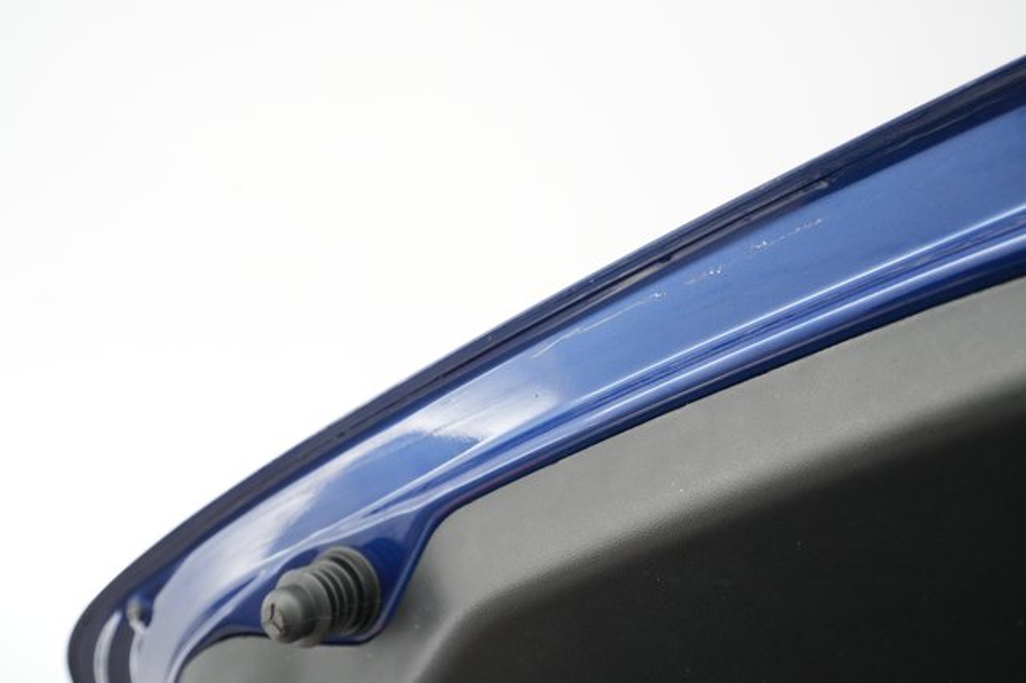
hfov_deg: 65.5
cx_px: 513
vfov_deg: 46.4
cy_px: 342
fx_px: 798
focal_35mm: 28
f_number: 4.5
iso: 5000
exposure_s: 1/100
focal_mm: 28
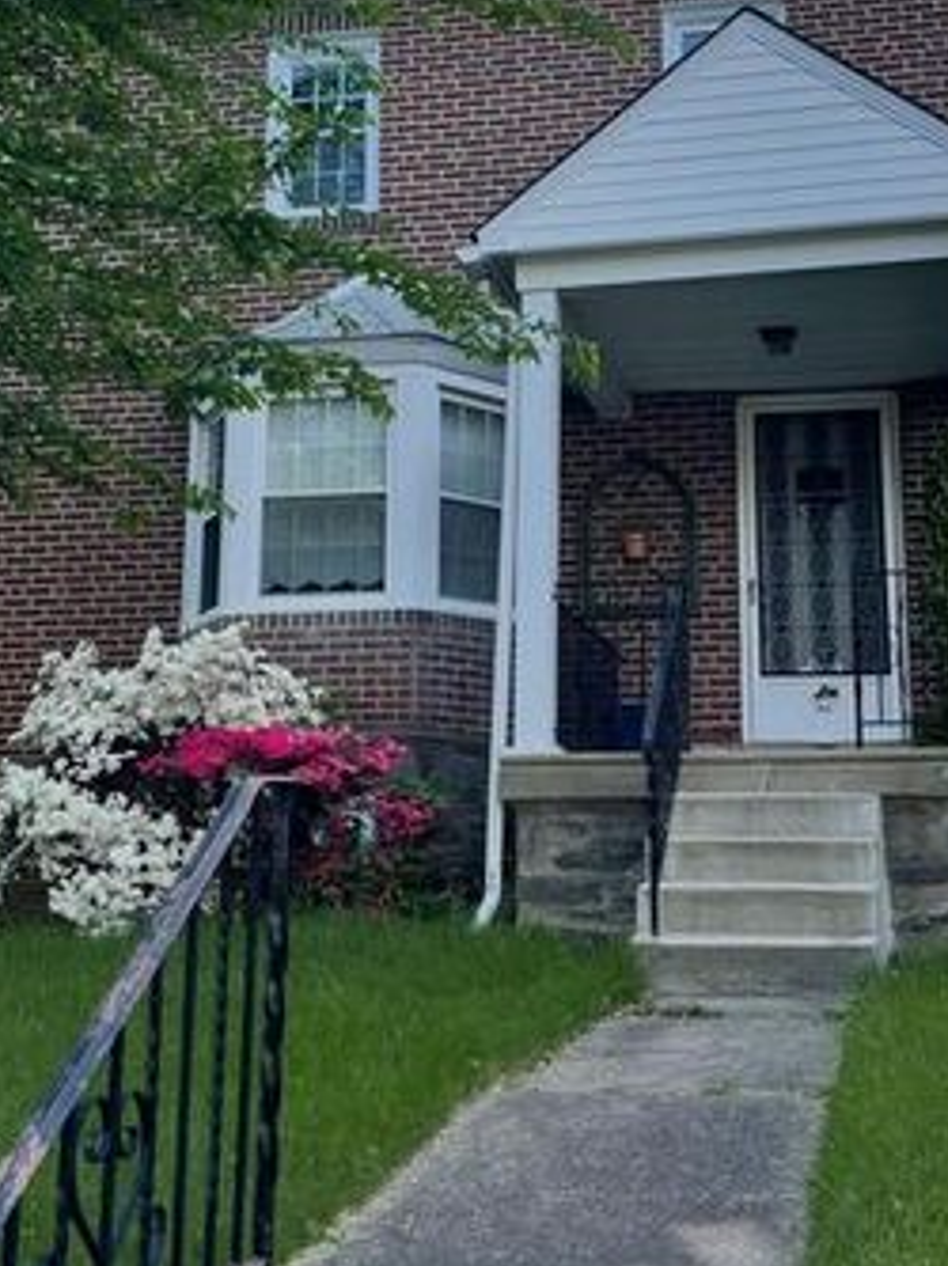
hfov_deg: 28.0
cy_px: 445
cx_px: 538
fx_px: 1901
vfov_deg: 36.5
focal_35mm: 52
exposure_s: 1/2165
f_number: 1.6
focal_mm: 5.1
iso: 32
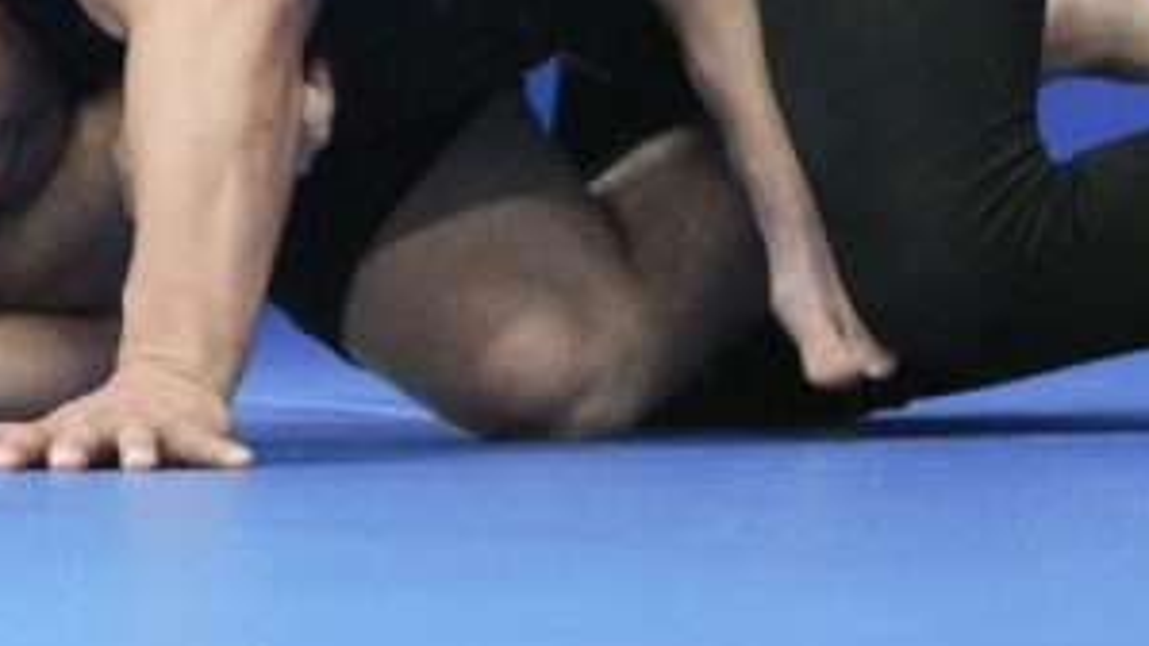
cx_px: 211
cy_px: -321
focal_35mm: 366
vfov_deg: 3.3
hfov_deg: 5.9
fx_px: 11148
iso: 6400
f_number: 3.5
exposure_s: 1/640
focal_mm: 102
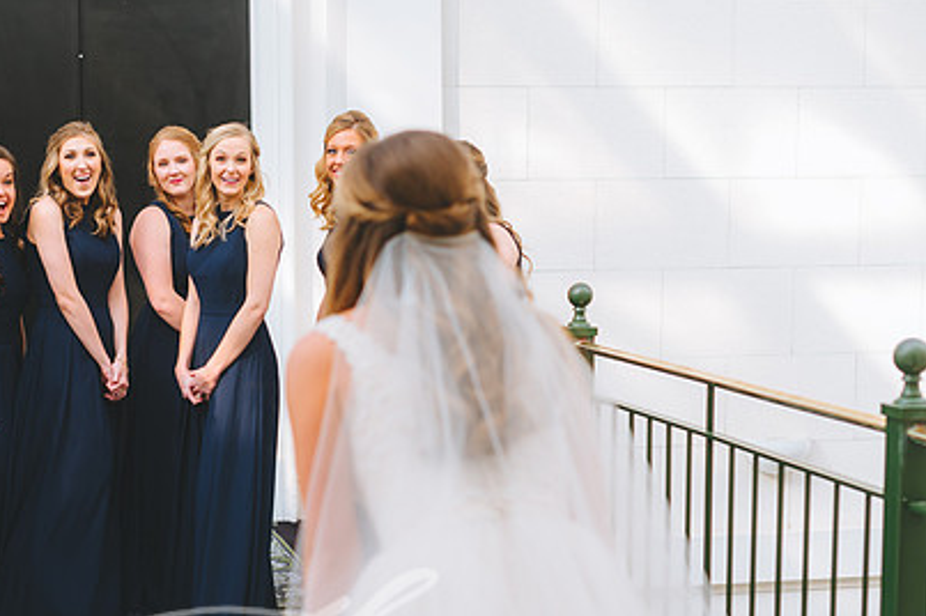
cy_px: 439
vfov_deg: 18.8
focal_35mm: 72
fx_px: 1850
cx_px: 306
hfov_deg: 27.9
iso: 250
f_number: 3.5
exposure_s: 1/160
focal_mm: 50
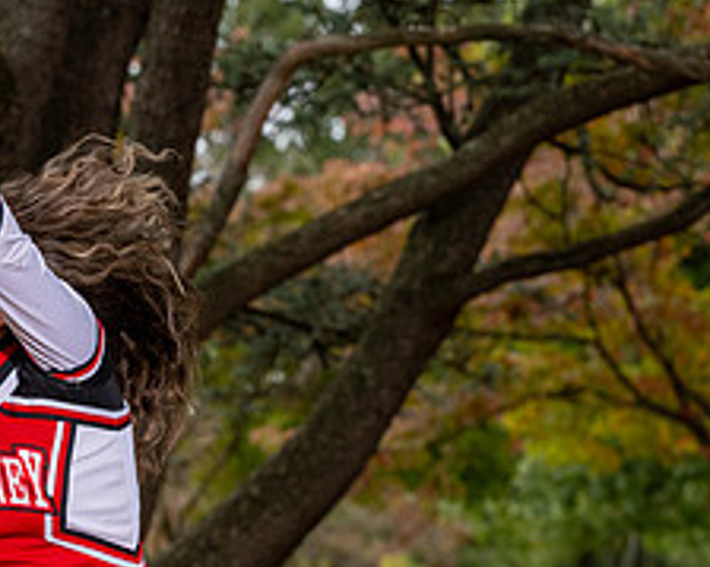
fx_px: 4264
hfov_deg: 9.4
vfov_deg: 7.6
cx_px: -21
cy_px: 614
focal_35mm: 203
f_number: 4
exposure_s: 1/800
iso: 320
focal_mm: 70
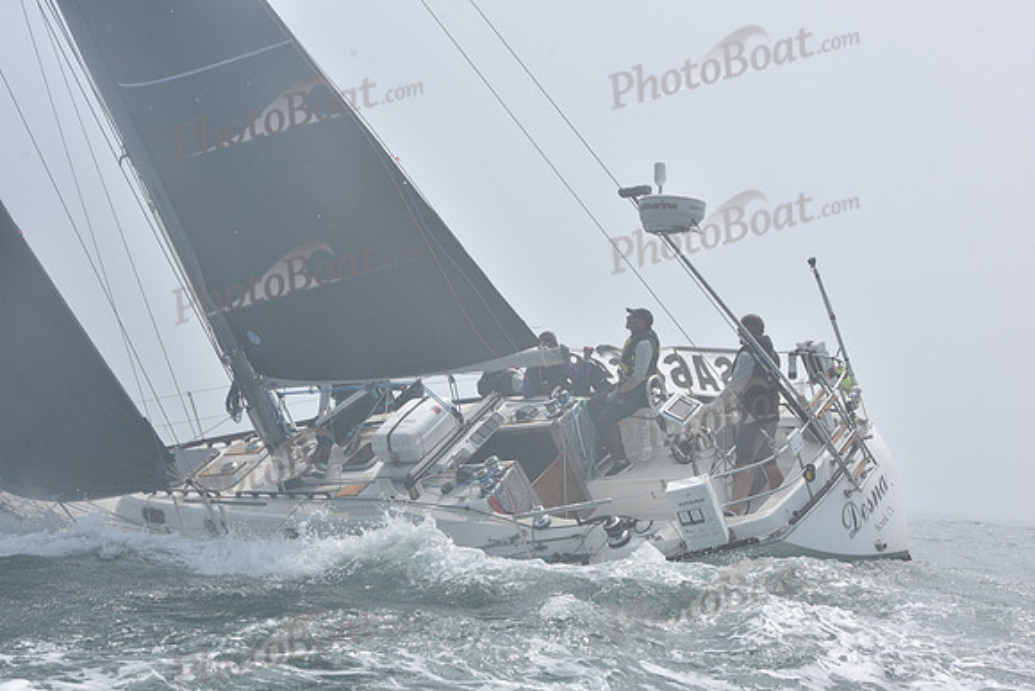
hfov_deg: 28.8
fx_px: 2013
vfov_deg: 19.5
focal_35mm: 70
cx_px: 518
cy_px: 346
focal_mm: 70
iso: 320
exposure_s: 1/800
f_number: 11
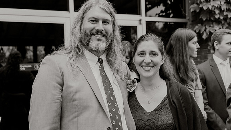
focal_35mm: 49
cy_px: 70
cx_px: 129
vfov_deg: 24.4
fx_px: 300
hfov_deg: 42.0
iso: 200
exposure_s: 1/200
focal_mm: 41
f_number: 3.5
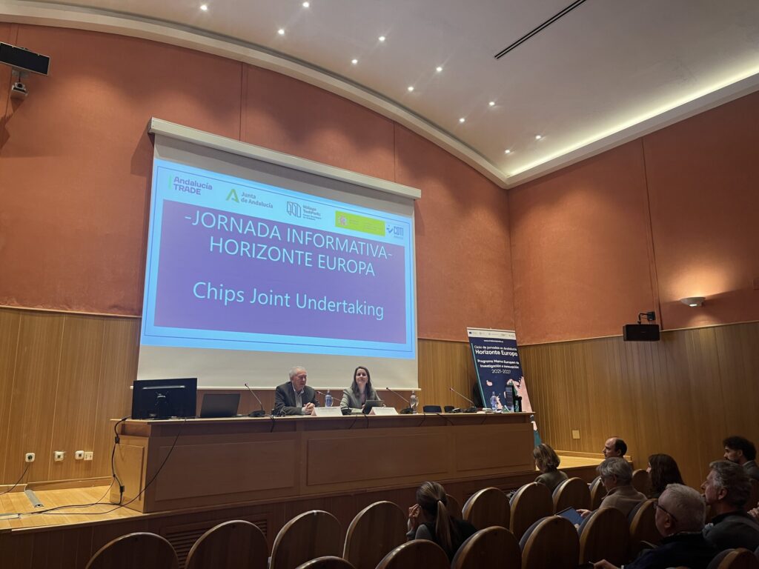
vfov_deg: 53.1
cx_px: 380
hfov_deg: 67.3
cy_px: 284
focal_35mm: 26
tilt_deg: +10.8
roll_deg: +0.1
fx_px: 570
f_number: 1.6
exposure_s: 1/50
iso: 80
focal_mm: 5.1
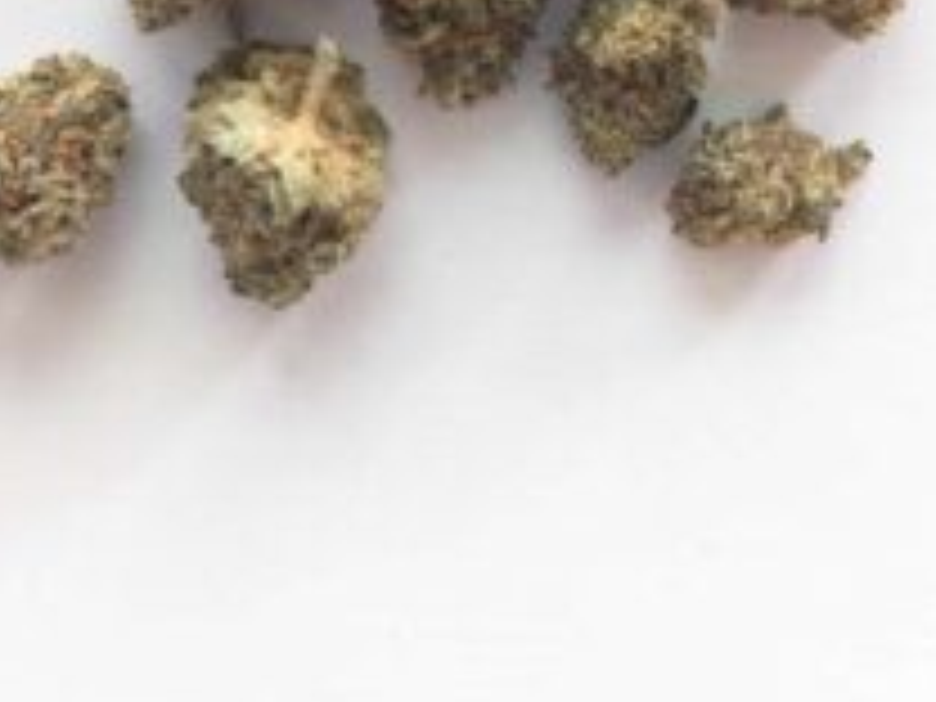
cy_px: 22
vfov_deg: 15.8
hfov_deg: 21.3
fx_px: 2488
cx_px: 446
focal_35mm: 92
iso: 531
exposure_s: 1/65.5
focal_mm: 6.81
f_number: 1.85
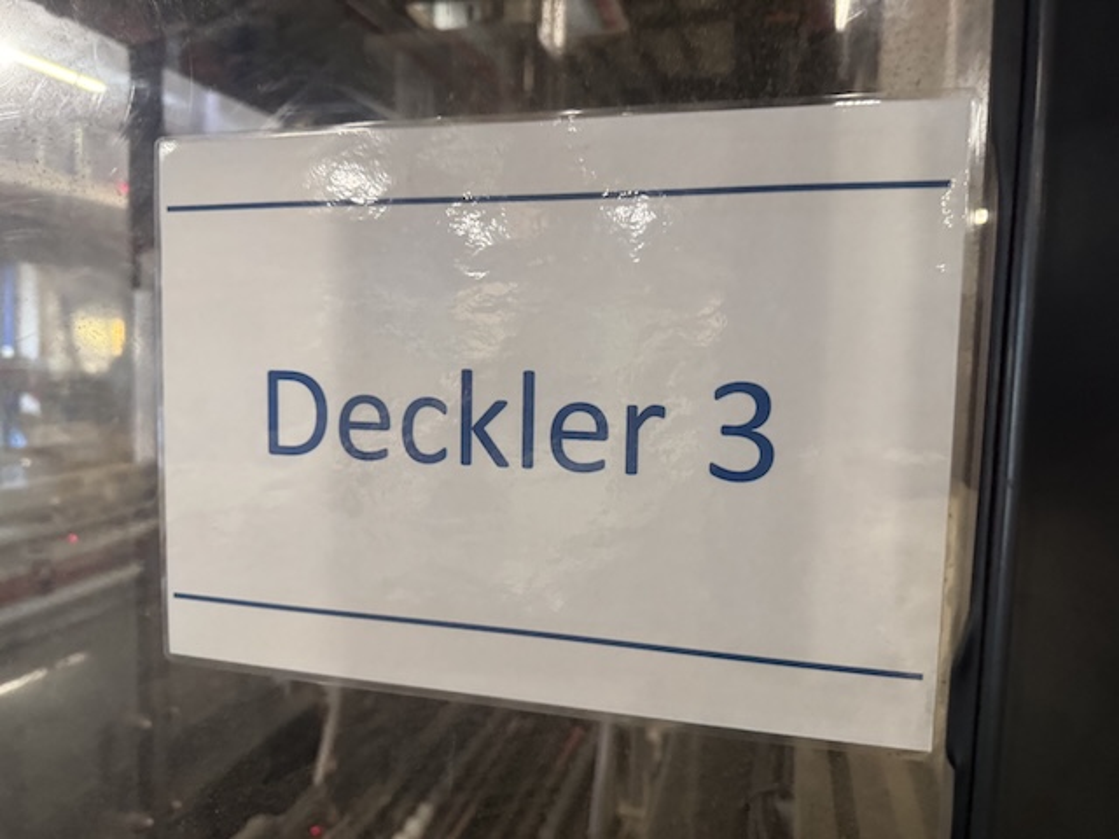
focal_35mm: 24
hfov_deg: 71.6
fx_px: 776
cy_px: 420
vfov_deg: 56.8
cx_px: 560
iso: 500
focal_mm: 6.76
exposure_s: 1/50
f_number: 1.78
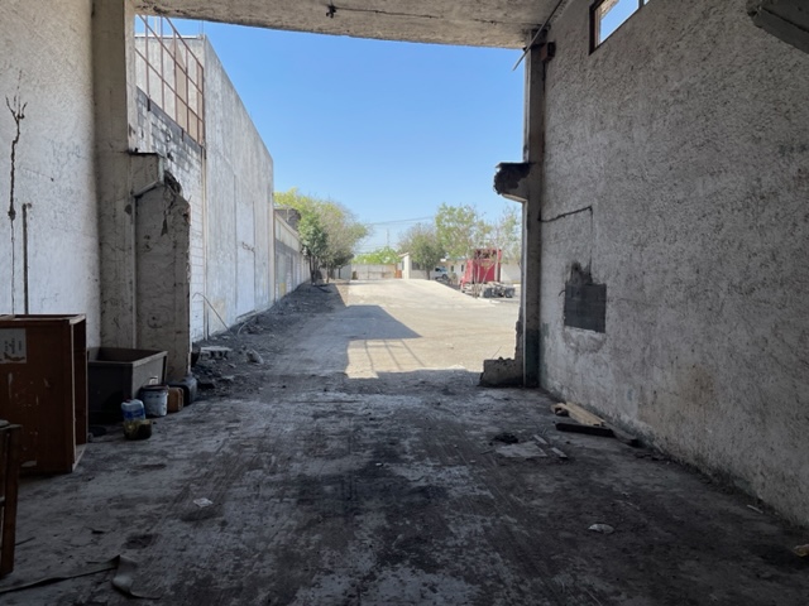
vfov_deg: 53.1
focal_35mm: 26
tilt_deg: -2.0
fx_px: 608
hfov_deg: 67.3
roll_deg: -1.5
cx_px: 404
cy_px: 303
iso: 32
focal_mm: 4.2
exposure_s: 1/1195
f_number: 1.6
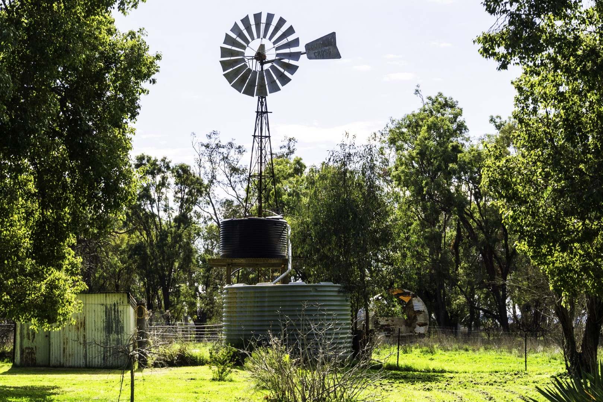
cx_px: 302
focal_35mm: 66
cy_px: 201
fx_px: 1105
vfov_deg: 20.6
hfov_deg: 30.5
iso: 400
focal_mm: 44
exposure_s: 1/500
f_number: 11
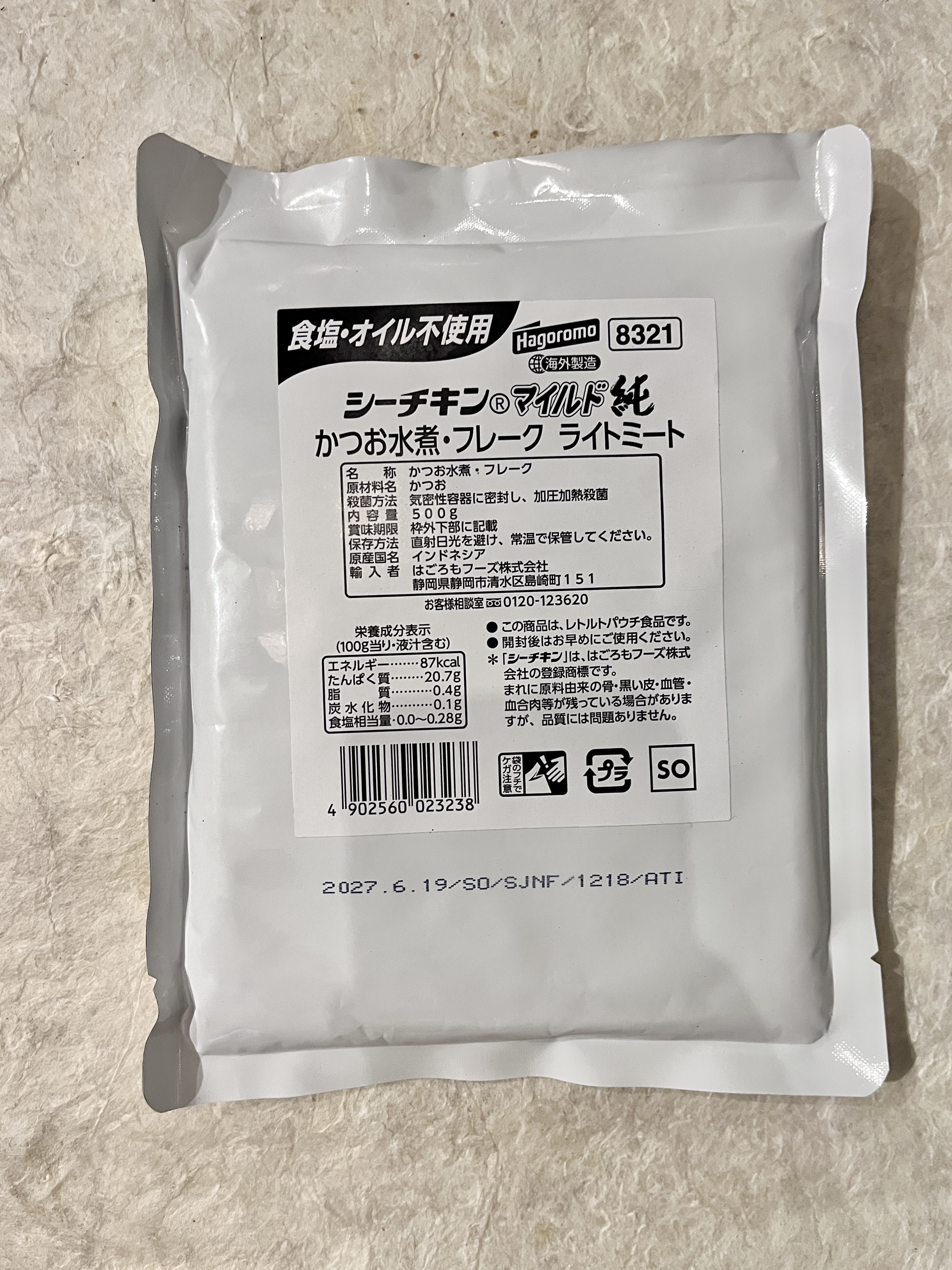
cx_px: 476
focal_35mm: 26
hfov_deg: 53.1
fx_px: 953
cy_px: 635
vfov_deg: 67.3
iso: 250
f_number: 1.6
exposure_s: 1/50
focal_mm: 5.1
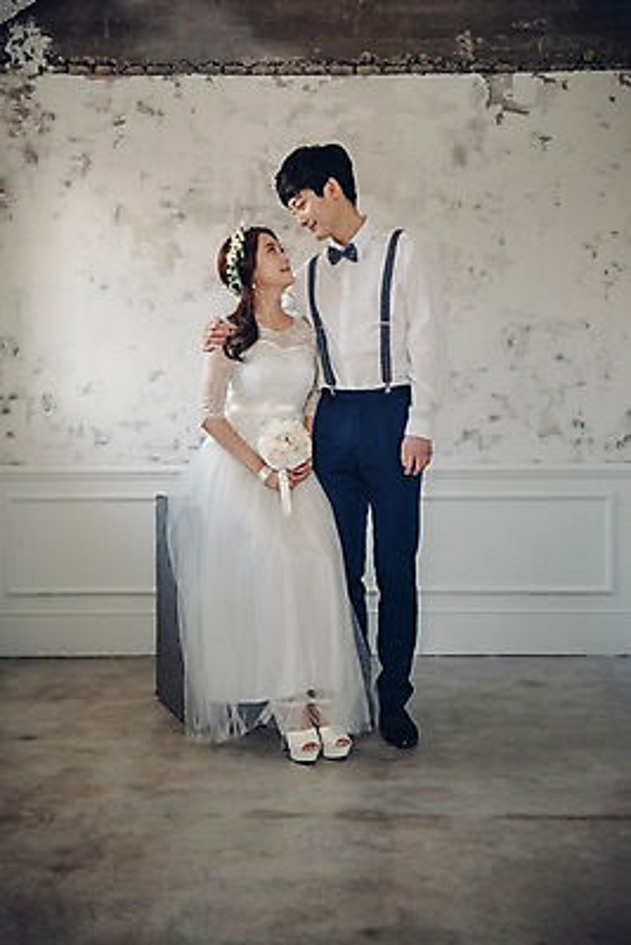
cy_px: 472
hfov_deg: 29.9
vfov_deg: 43.6
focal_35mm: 45
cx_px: 316
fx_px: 1182
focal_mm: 45
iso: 200
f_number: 4
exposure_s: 1/125
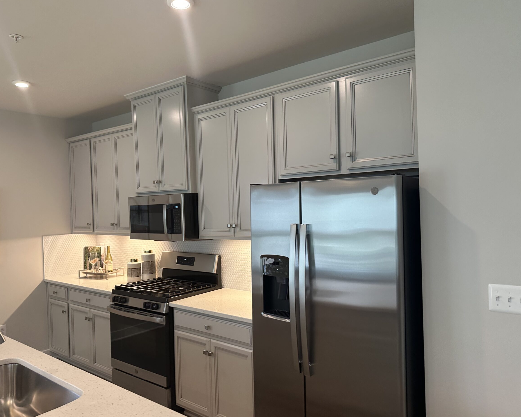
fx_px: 401
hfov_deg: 65.9
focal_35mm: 26
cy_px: 208
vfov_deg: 54.9
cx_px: 238
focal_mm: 6.86
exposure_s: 1/120
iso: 125
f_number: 1.78
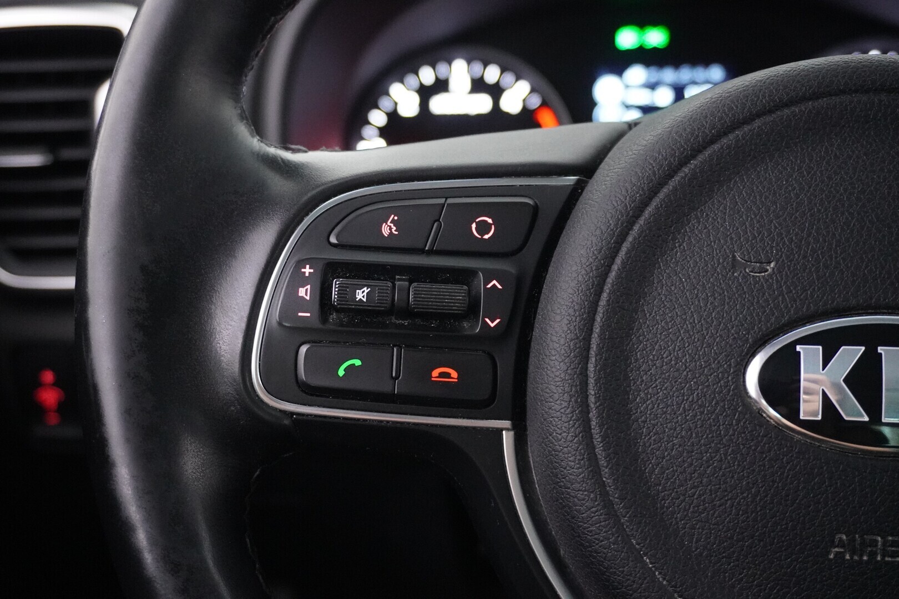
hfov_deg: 45.0
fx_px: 1086
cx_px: 450
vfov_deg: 30.8
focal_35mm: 44
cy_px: 300
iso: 6400
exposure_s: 1/25
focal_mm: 29
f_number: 4.5
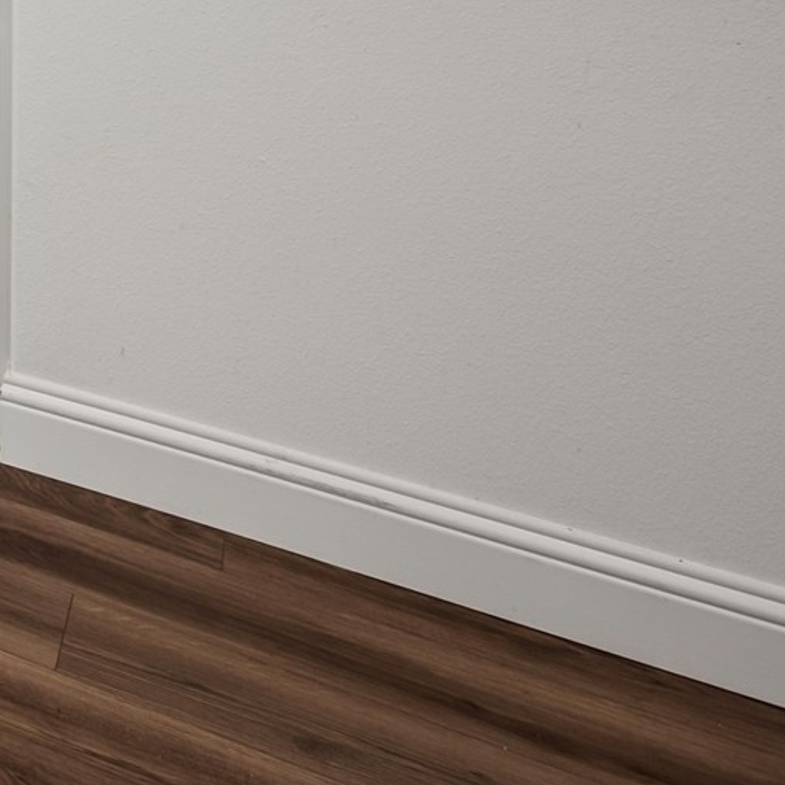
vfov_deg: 26.3
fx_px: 1308
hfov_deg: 18.4
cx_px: -845
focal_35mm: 51
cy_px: -327
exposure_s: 1/40
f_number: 8
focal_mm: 14
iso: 200
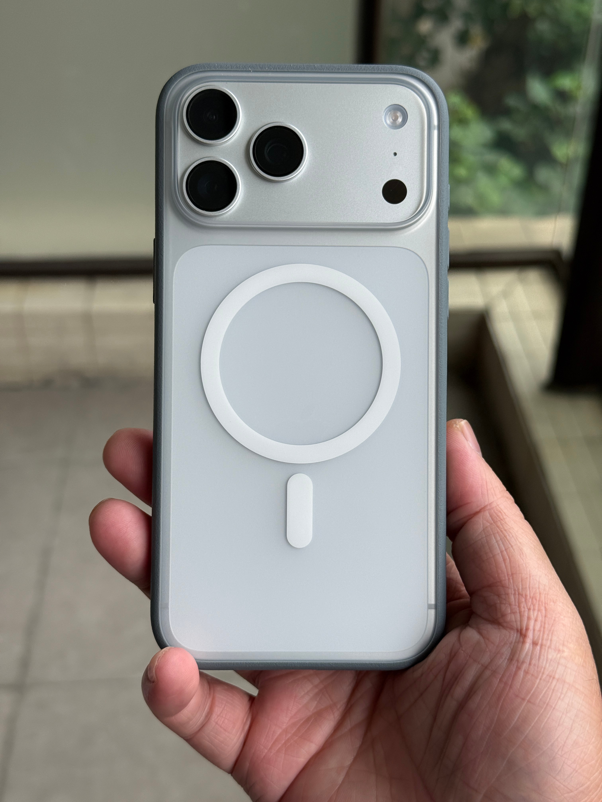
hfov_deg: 30.3
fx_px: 1113
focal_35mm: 48
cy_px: 401
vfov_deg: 39.7
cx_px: 301
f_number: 1.78
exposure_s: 1/1185
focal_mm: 6.76
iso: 80
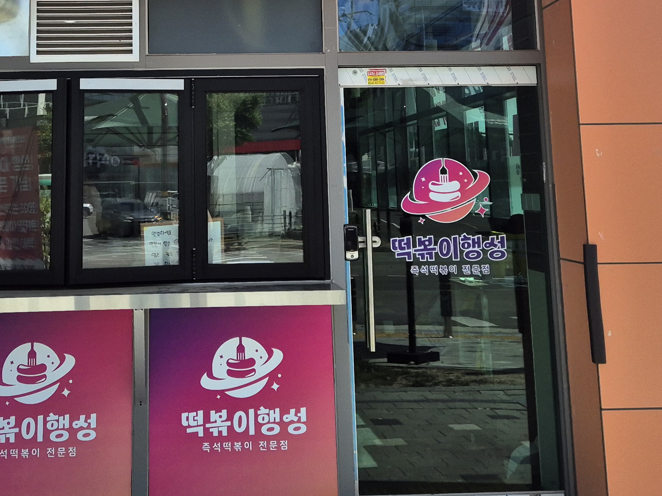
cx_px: 227
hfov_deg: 35.9
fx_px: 1014
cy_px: 51
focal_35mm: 53
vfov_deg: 26.6
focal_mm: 5.4
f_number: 1.8
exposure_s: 1/1412
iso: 25
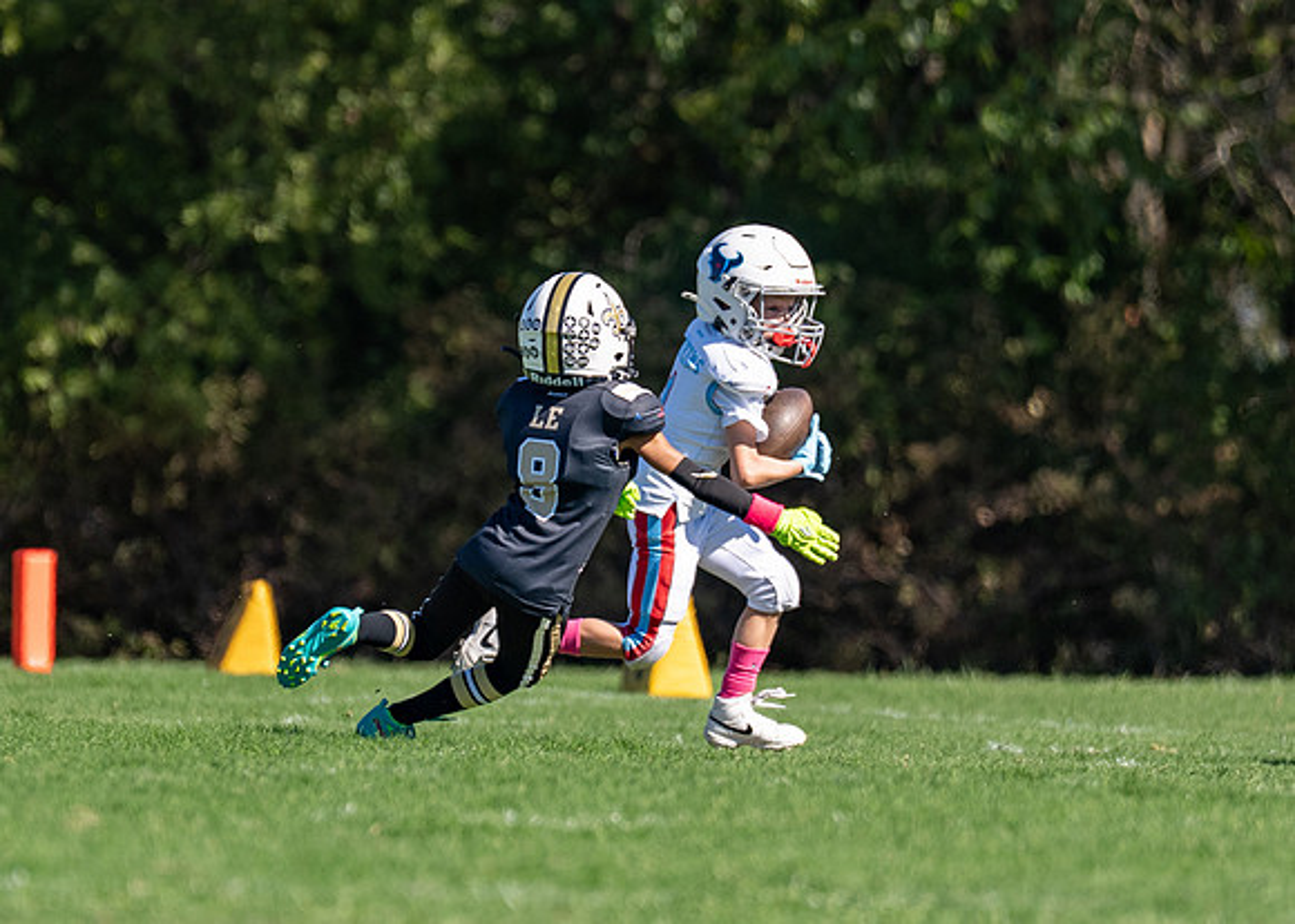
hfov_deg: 3.5
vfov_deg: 2.5
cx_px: 506
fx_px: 21340
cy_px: 453
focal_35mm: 580
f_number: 2.8
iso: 100
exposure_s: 1/2000
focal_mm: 200
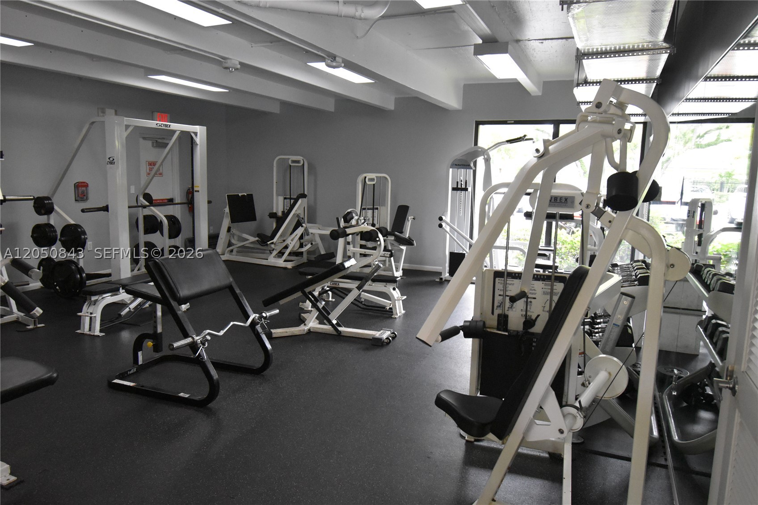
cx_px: 379
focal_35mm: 26
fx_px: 537
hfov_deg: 70.4
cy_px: 252
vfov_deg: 50.4
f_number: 5.3
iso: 4000
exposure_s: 1/125
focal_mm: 17
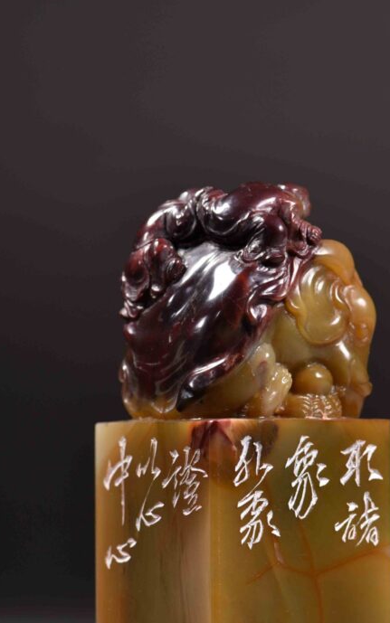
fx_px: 2702
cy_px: 412
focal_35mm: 159
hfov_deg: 8.3
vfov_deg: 13.1
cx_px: 243
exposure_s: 1/125
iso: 125
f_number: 13
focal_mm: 105
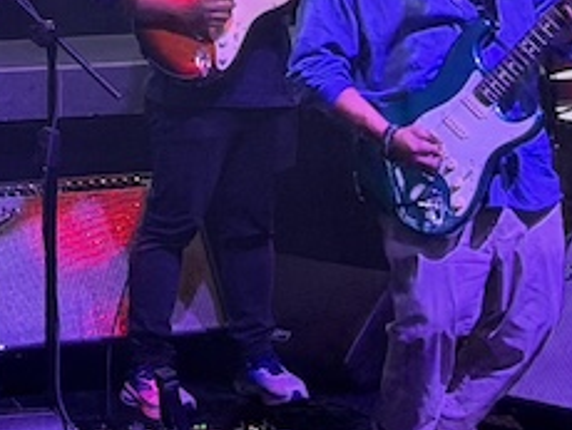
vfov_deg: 6.5
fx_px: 3722
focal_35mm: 225
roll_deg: +0.7
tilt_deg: -3.6
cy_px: -194
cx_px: 196
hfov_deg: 8.8
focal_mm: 6.76
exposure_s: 1/177
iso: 200
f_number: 1.78
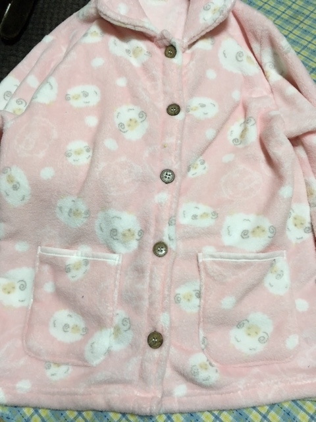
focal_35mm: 29
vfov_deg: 61.7
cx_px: 158
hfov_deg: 48.2
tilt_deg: -65.7
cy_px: 211
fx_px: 353
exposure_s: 1/30
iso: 100
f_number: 2.2
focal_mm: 4.15
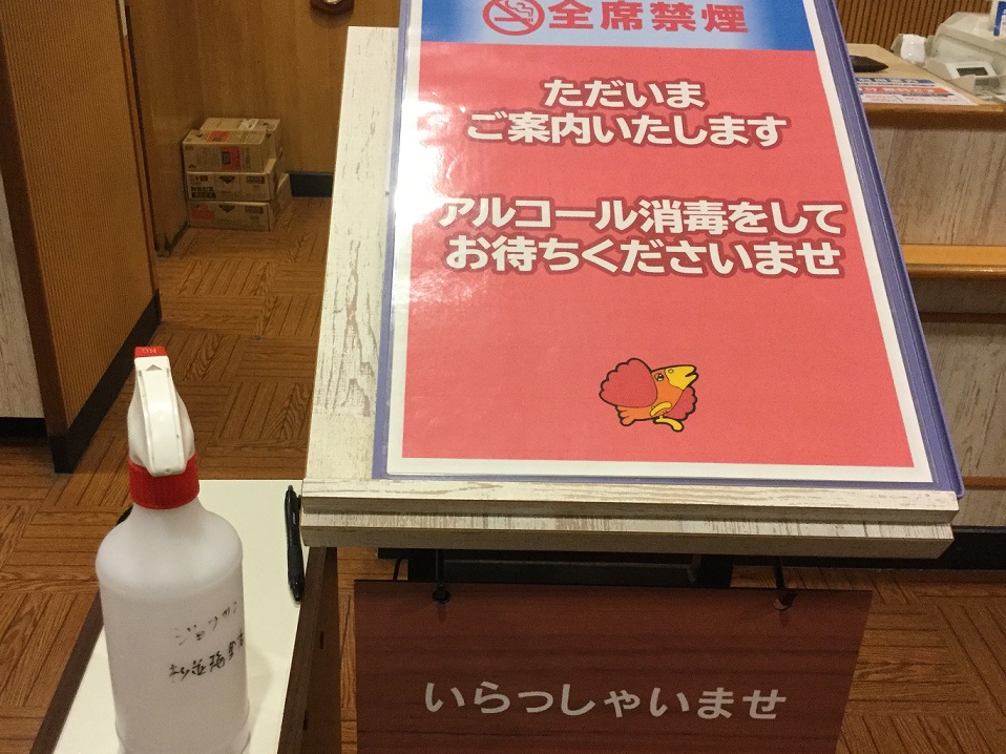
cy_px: 395
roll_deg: -1.6
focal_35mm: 37
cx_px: 468
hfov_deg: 50.1
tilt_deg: -28.4
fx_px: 1075
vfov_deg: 38.6
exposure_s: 1/30
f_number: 2.4
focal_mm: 3.3
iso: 160
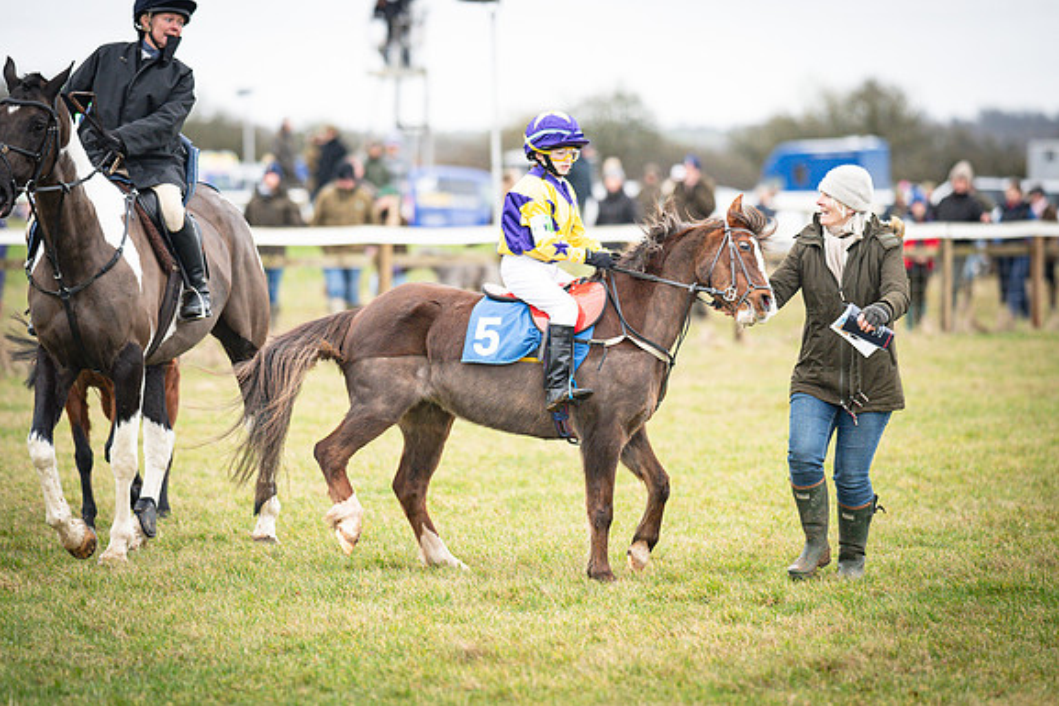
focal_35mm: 203
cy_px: 353
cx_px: 529
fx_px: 5973
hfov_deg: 10.1
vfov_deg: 6.8
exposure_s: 1/1200
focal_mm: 135
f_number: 1.9
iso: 800
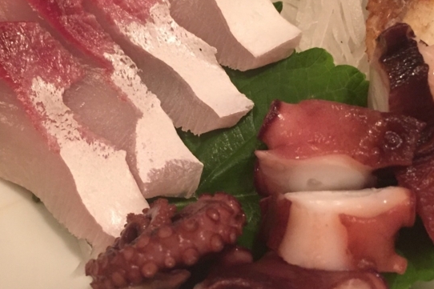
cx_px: 187
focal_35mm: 57
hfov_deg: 35.0
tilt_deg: -60.1
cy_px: 122
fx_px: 687
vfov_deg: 23.7
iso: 250
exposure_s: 1/24
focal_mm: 4.15
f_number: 2.2
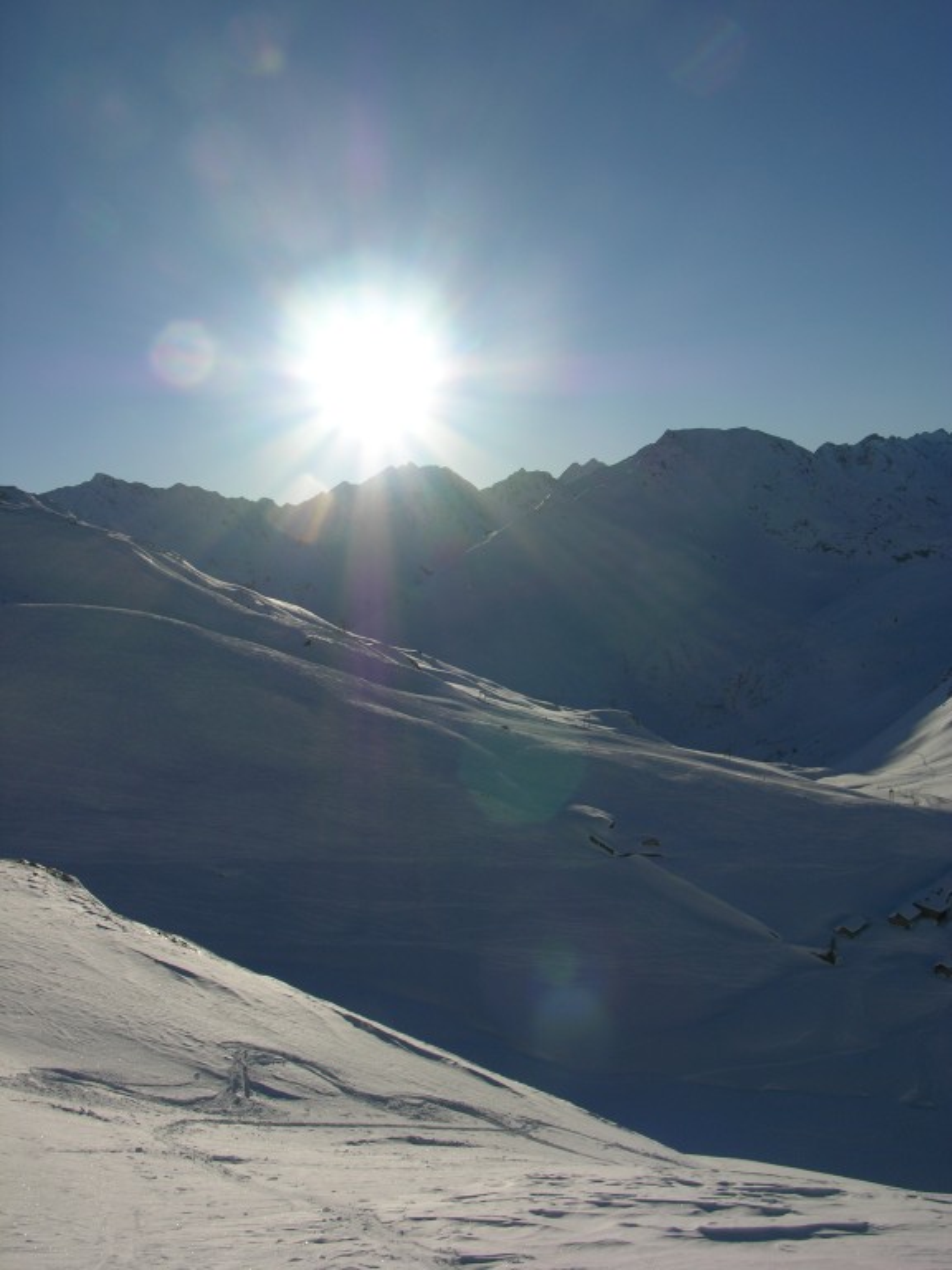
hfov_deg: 40.7
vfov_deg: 52.6
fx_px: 1283
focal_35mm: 35
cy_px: 635
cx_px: 476
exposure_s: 1/473
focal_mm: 8.9
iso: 50
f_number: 8
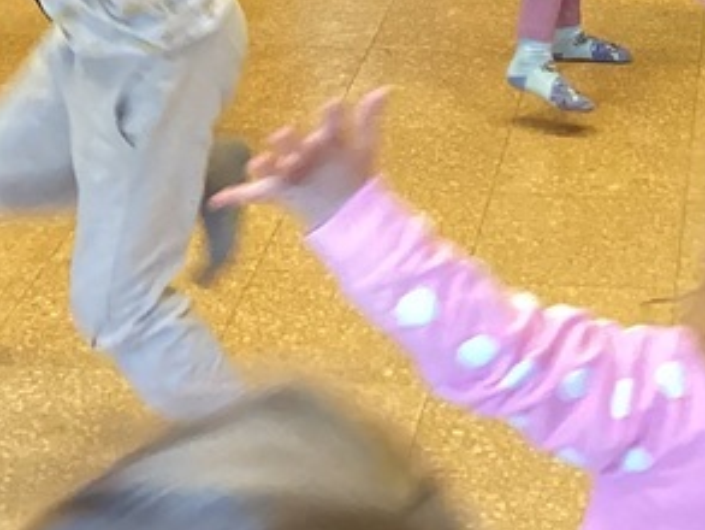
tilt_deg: -9.9
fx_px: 2302
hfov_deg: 17.2
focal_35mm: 113
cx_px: 588
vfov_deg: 12.2
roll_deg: -0.7
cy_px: -390
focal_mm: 3.3
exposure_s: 1/50
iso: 200
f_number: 2.4
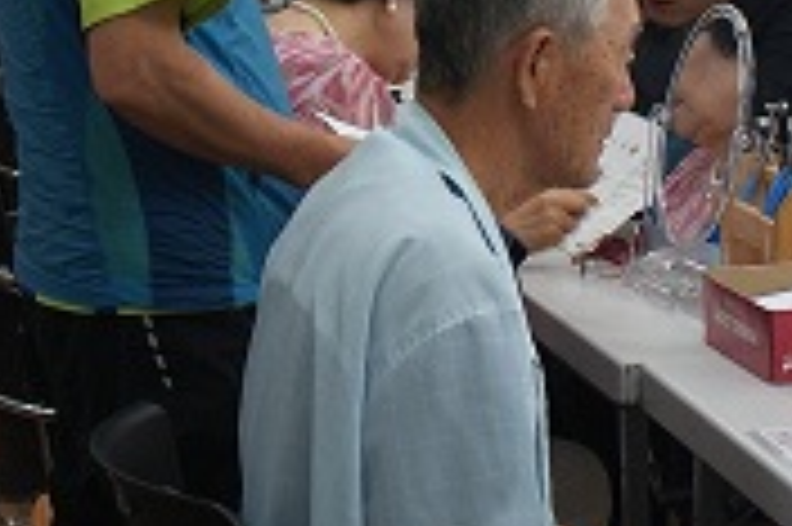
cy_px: -47
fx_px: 3055
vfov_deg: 9.8
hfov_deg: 14.8
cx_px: 416
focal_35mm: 139
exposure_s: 1/50
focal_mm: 28
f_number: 4.5
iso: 250
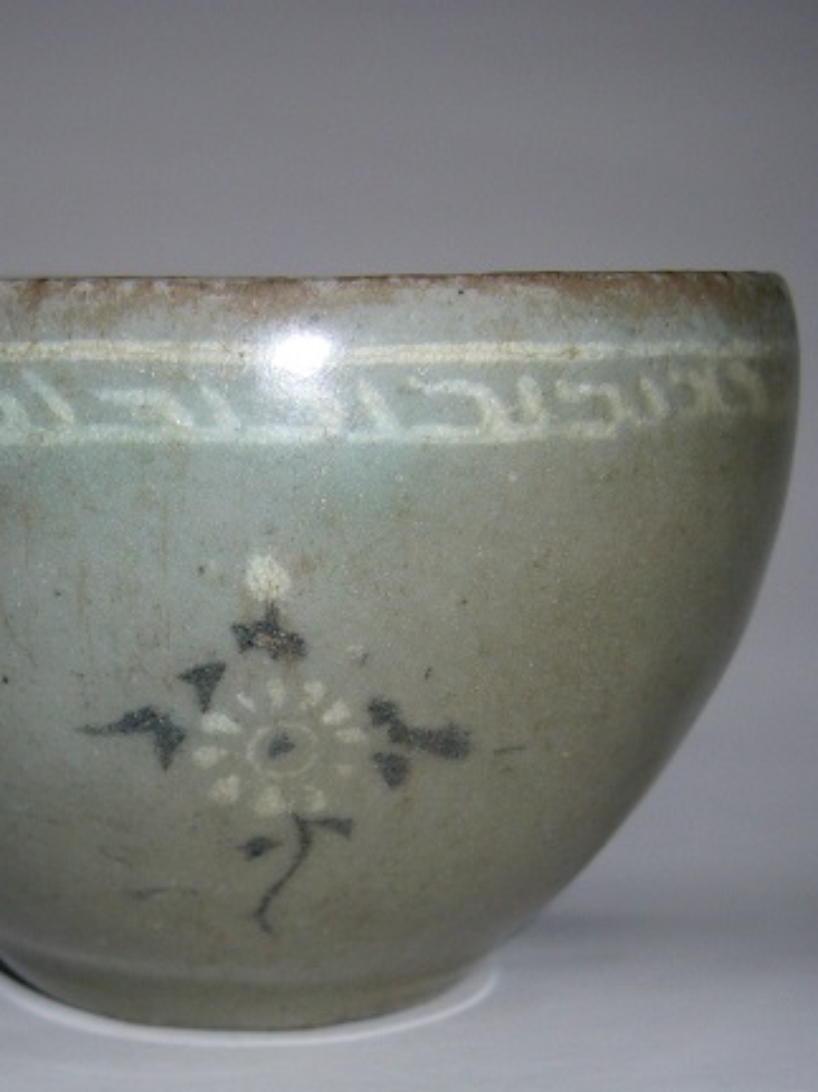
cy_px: 735
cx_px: 230
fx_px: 2049
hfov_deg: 22.4
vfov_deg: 29.6
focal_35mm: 65
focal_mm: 5.8
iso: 80
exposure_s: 1/60
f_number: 2.8
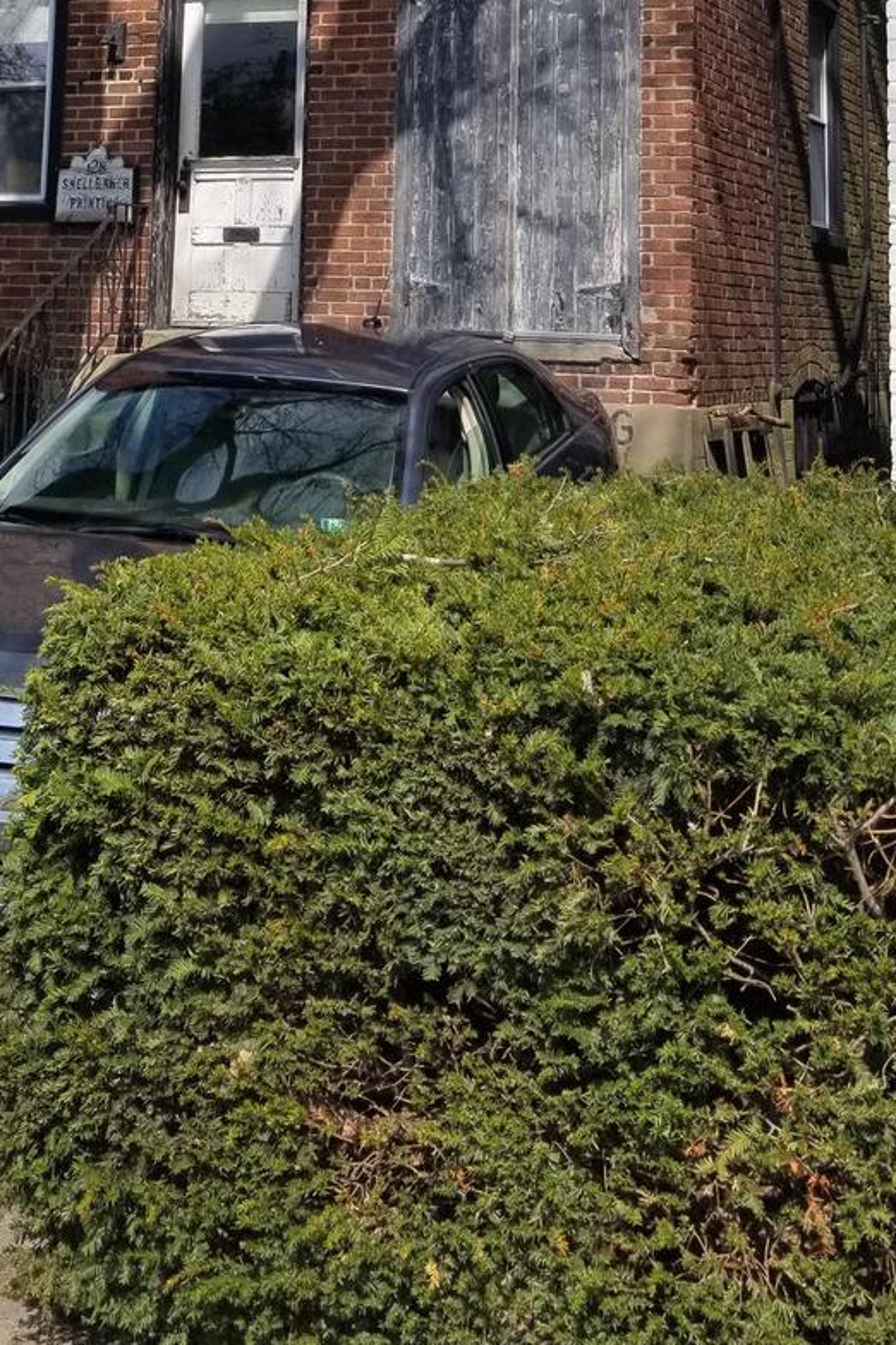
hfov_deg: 25.3
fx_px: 1980
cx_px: 288
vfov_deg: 34.7
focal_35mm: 53
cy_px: 55
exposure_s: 1/4176
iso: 50
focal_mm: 4.25
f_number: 1.7
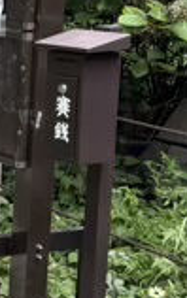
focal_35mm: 122
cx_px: -349
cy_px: 125
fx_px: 993
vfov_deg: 17.1
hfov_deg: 9.0
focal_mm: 5.96
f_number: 1.6
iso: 64
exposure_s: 1/121
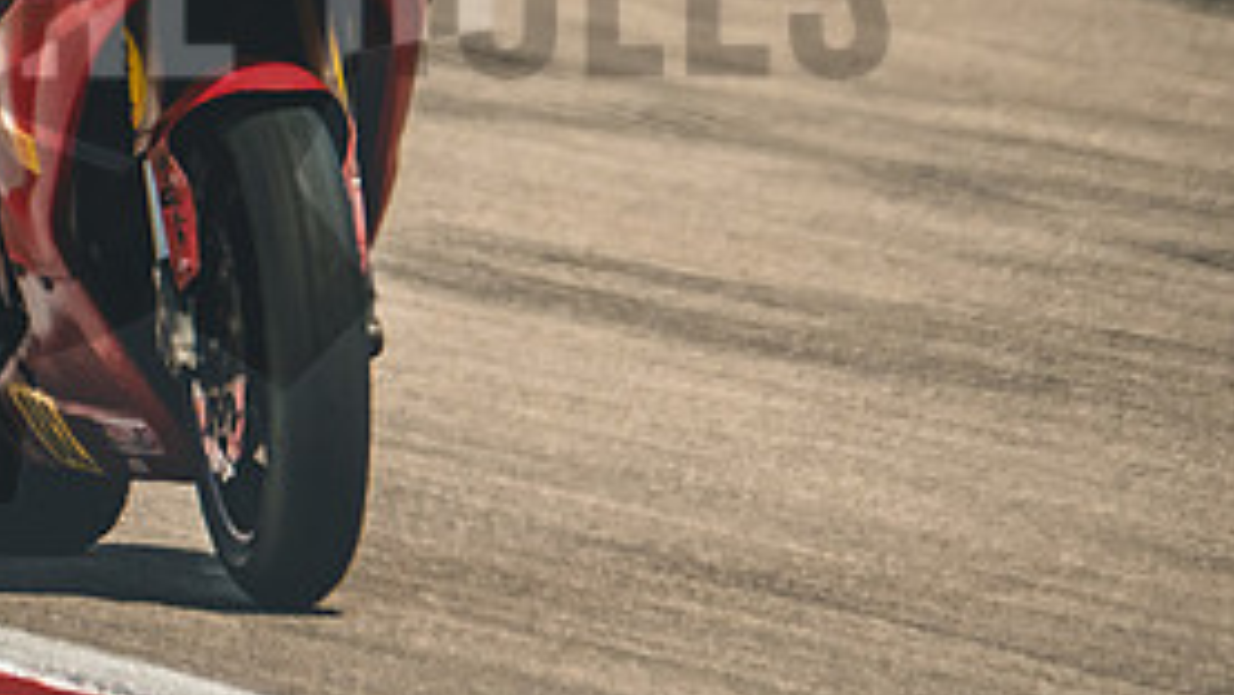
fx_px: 43073
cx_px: -53
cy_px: -38
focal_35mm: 1316
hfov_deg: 1.6
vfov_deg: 0.9
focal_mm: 400
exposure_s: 1/2500
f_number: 5.6
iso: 800
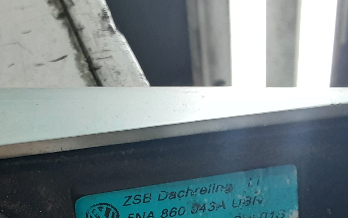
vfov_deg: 18.4
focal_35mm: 67
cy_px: 265
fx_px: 635
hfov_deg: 30.6
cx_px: 166
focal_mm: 2.91
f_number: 1.9
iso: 100
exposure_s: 1/50
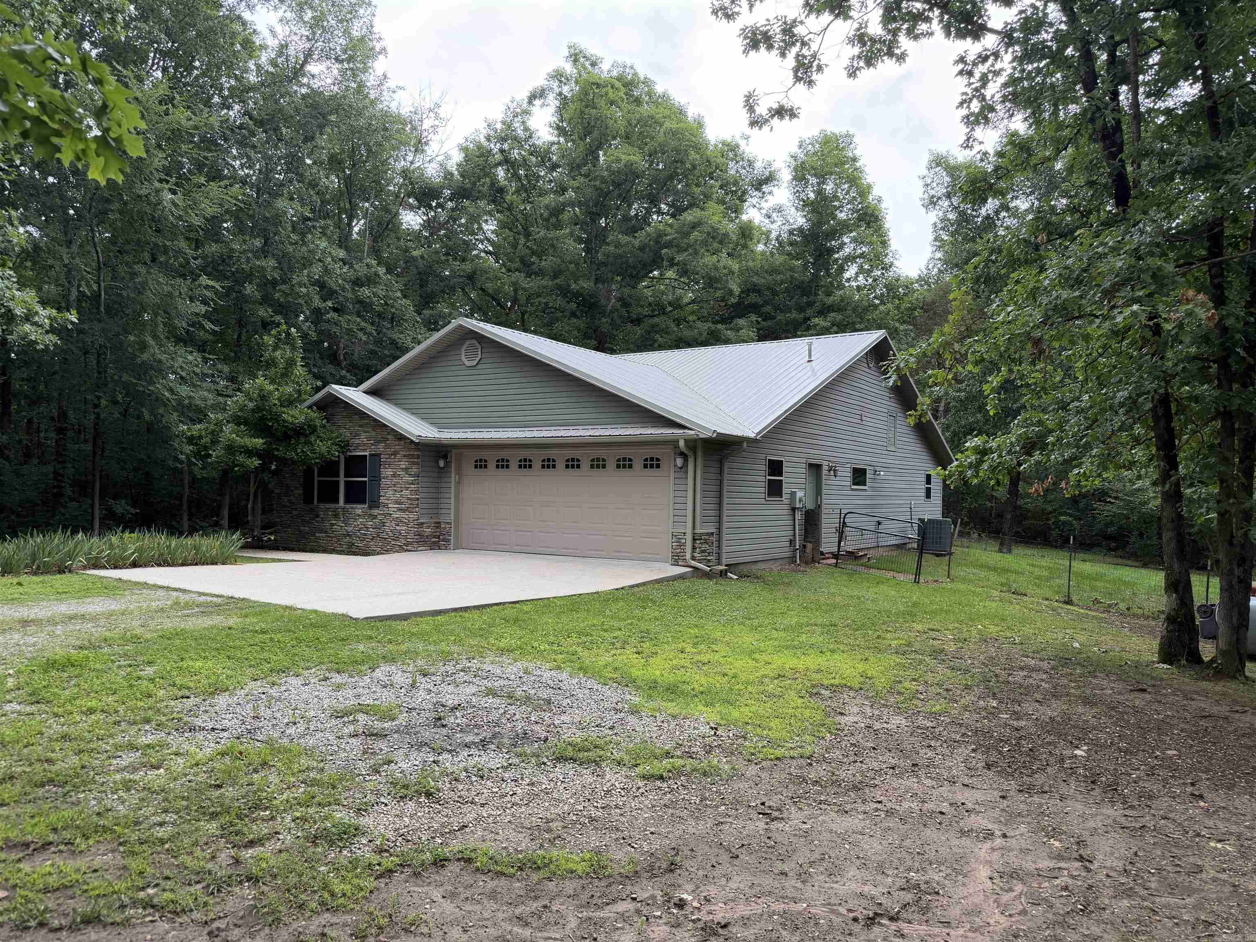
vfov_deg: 56.8
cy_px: 471
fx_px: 871
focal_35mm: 24
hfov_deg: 71.6
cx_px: 628
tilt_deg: +0.5
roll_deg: -1.1
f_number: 1.78
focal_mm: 6.76
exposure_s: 1/192
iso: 80
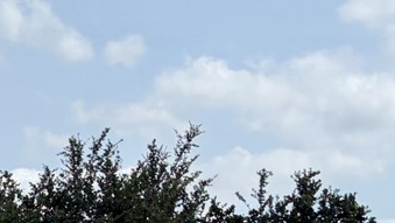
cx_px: -432
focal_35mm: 171
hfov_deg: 11.2
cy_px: 432
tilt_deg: -1.2
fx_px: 1792
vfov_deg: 6.9
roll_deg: +0.4
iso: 50
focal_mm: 5.96
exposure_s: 1/6993
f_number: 1.6
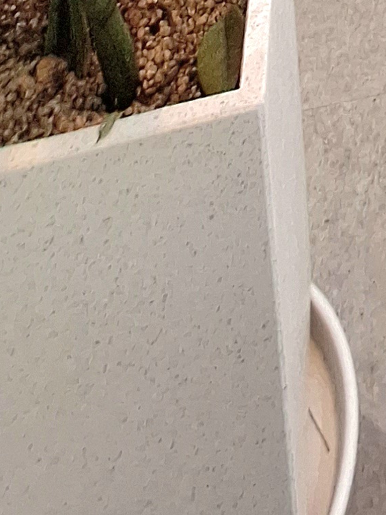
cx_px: 672
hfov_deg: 17.6
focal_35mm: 69
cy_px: -825
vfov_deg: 13.8
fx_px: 1026
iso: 64
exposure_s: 1/120
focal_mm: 1.74
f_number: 2.2
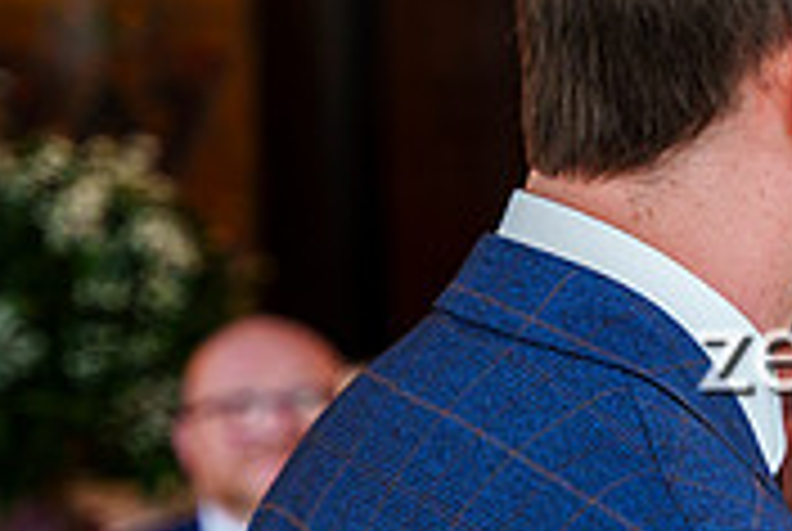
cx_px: 1008
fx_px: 4496
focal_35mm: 204
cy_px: 466
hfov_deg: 9.9
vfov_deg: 6.7
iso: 800
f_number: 3.5
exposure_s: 1/100
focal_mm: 62
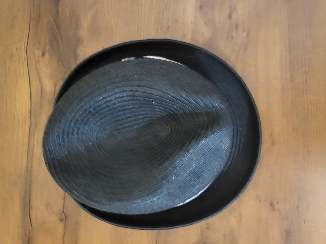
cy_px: 122
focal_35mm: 26
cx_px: 163
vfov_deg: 53.1
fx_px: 245
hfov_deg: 67.3
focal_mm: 4.25
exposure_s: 1/24
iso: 1250
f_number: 1.8
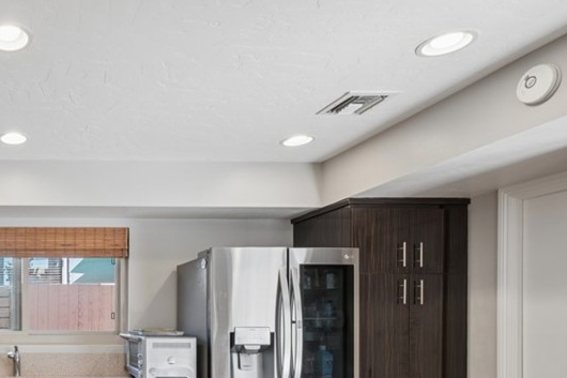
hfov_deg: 53.0
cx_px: 25
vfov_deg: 42.4
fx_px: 457
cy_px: 316
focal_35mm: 29
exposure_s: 1/9
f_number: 8
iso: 200
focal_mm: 10
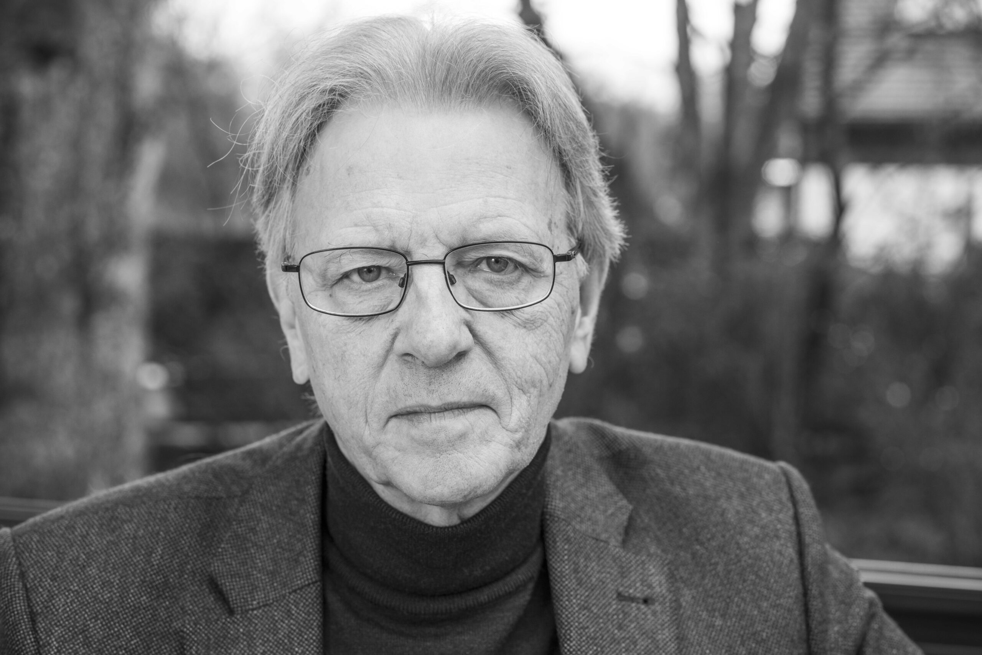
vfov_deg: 20.9
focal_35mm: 65
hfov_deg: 31.0
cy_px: 328
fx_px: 1773
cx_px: 491
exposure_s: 1/100
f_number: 4.5
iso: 400
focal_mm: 65
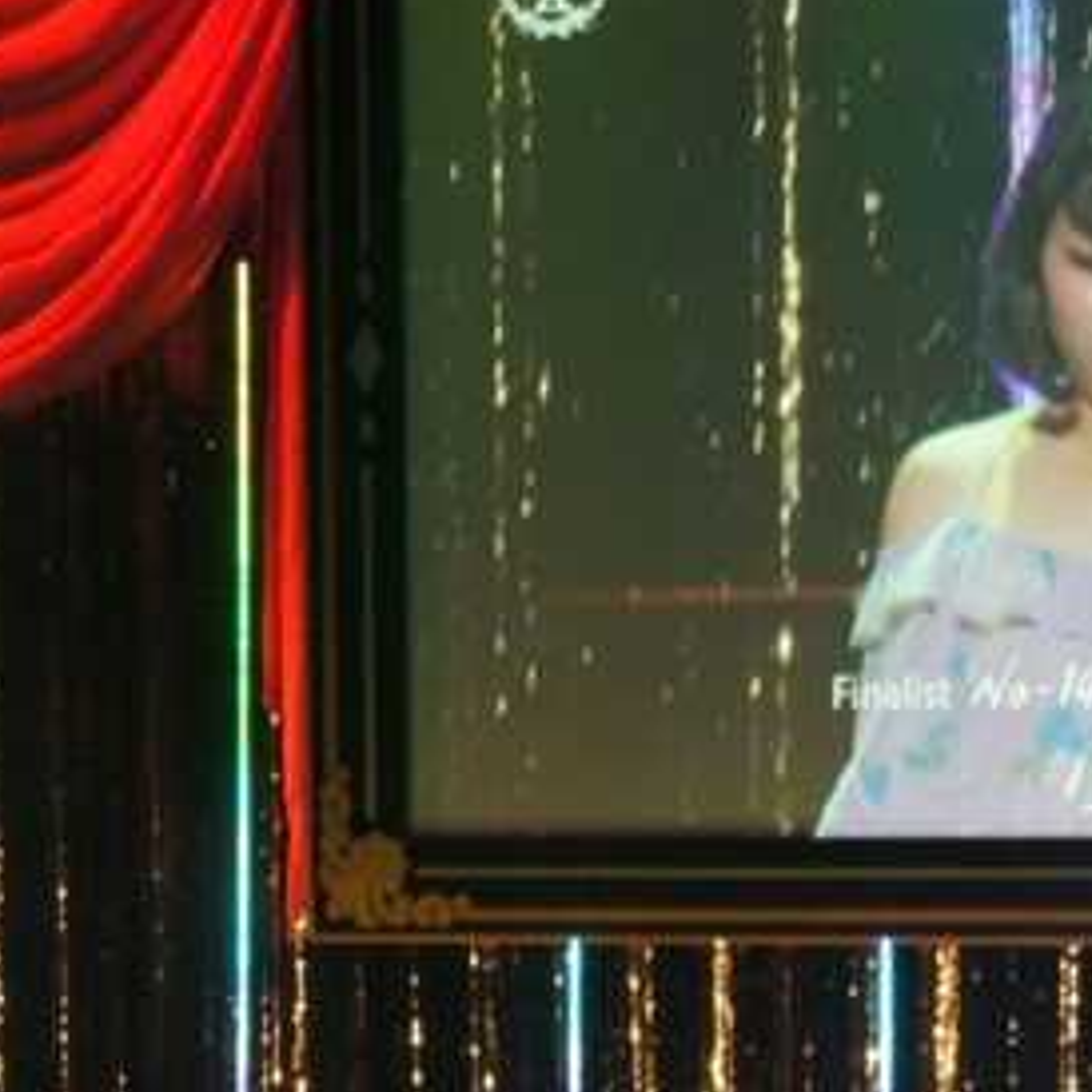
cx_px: 1247
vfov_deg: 8.5
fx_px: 7289
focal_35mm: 204
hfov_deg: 8.5
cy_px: 1034
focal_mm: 55
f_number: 5.6
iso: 1600
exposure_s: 1/80
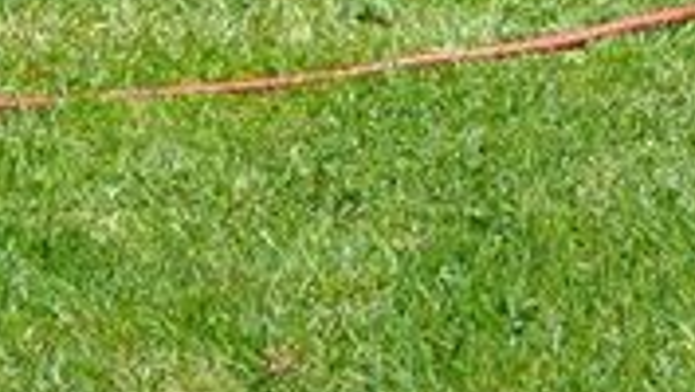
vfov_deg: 2.6
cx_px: 369
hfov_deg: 4.8
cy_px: -802
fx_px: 8375
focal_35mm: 454
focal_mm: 50
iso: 200
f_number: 13
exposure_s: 1/160
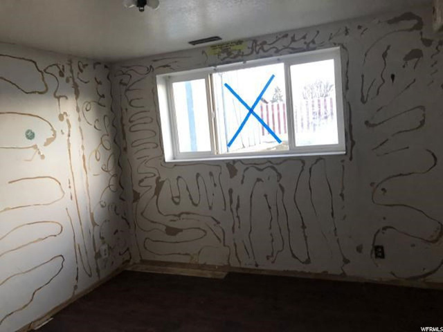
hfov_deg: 63.4
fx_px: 358
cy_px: 166
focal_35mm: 28
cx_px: 222
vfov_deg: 49.7
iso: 64
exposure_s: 1/15
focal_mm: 4
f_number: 1.8
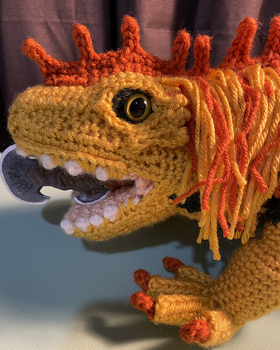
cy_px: 183
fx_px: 290
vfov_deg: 62.2
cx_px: 137
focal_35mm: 28
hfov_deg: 51.5
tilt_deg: -24.0
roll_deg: -3.4
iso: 250
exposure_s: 1/60
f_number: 1.6
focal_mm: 4.2
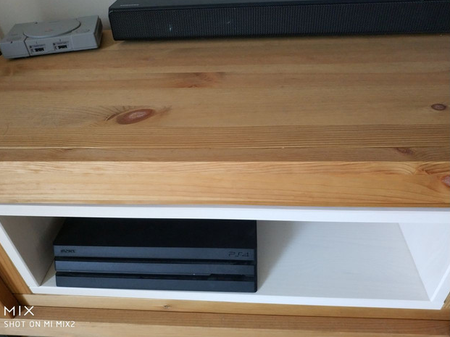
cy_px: 171
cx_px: 219
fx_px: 429
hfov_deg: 55.4
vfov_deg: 42.9
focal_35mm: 33
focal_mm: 4.5
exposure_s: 1/17
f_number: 2
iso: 434
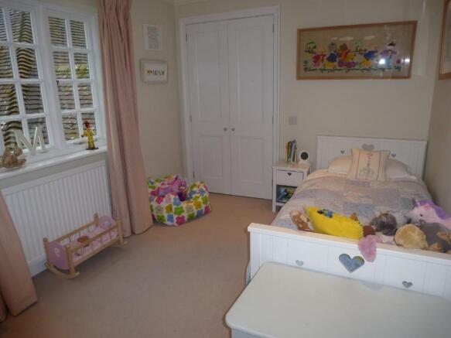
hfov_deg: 71.6
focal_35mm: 24
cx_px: 226
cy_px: 169
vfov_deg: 56.8
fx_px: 313
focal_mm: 4.3
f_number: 3.3
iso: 100
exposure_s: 1/60
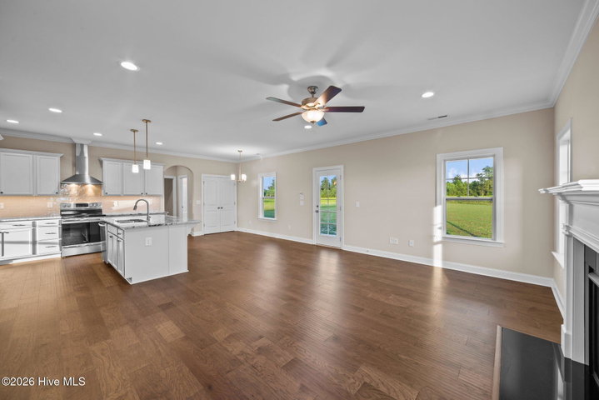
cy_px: 200
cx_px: 300
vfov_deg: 81.3
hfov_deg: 104.2
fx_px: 233
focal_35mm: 14
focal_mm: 14
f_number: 8
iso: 100
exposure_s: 1/2
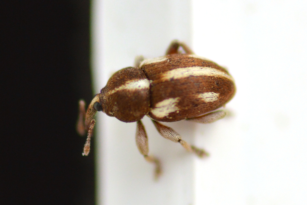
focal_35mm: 150
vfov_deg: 9.2
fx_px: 1279
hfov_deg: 13.7
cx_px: 154
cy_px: 102
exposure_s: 1/400
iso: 400
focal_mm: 100
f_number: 9
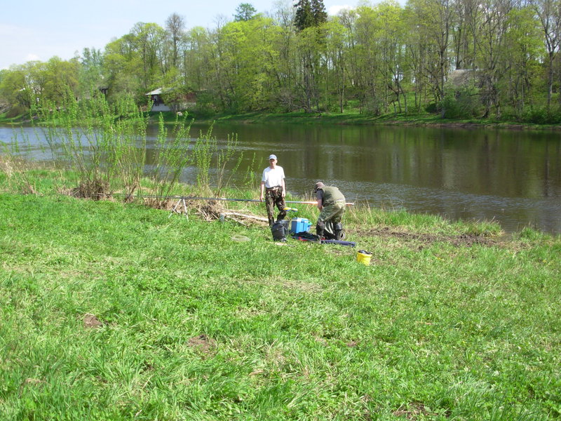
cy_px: 210
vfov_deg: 37.7
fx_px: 616
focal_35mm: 38
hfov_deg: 49.0
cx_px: 280
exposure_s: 1/527
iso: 50
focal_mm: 6.3
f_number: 2.9
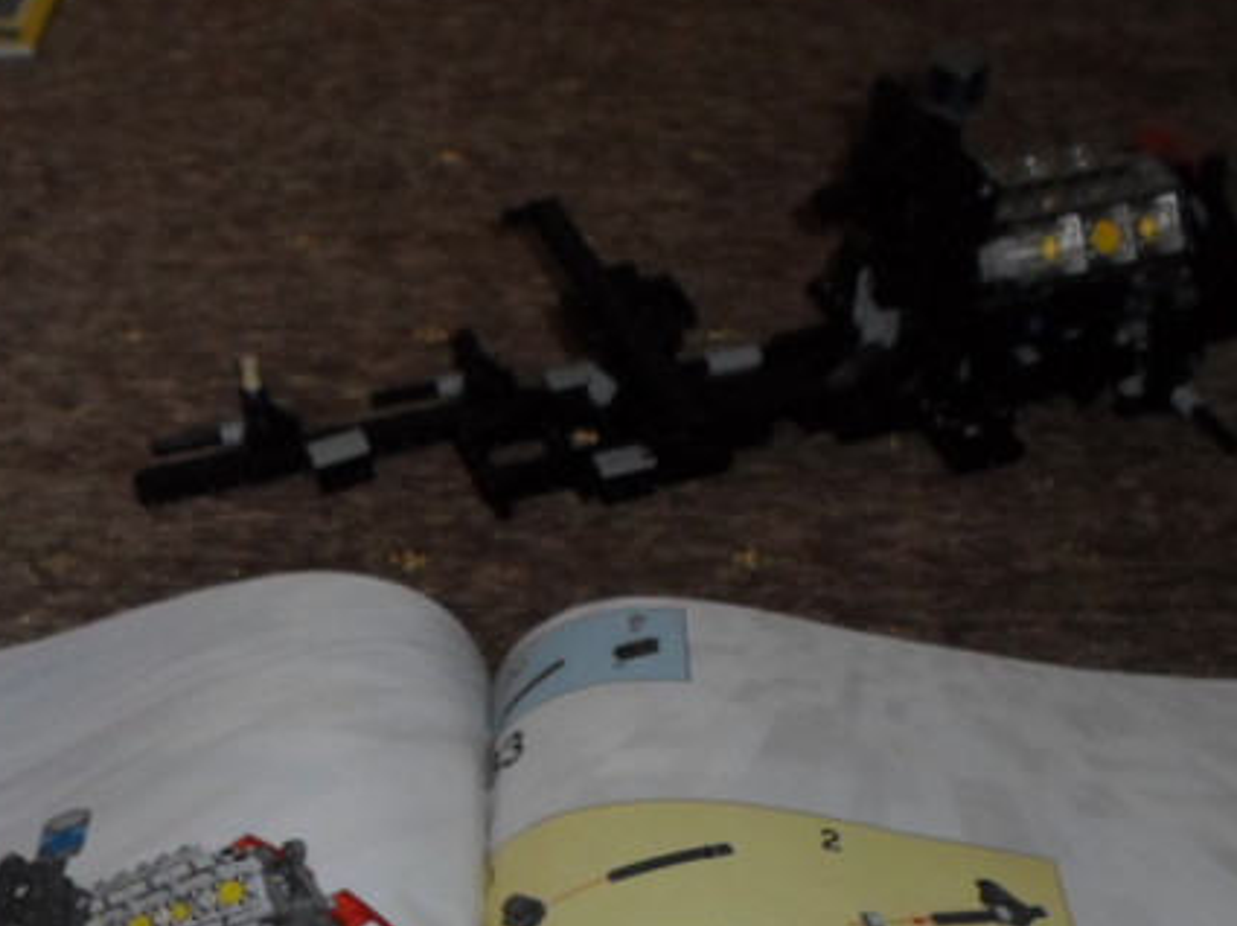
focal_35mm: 53
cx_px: 617
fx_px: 1892
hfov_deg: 36.2
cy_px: 636
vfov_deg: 27.3
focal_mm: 4.5
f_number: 2.5
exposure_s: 1/20
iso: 400
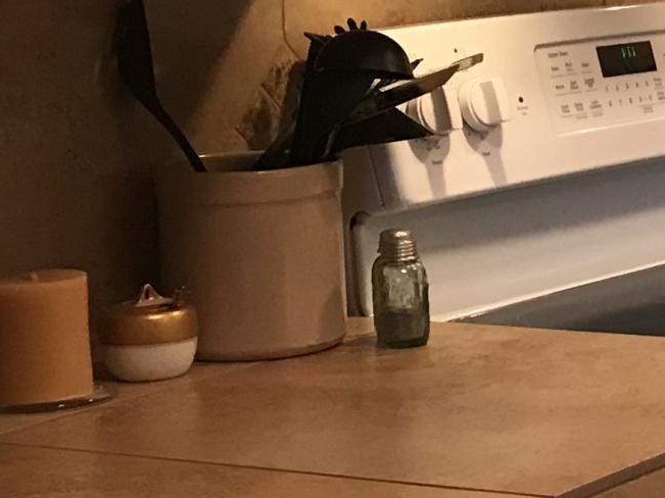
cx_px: 1215
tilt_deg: -7.5
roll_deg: +0.8
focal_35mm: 129
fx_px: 2478
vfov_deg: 11.5
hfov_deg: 13.6
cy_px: 145
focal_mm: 3.99
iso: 50
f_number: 1.8
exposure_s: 1/15
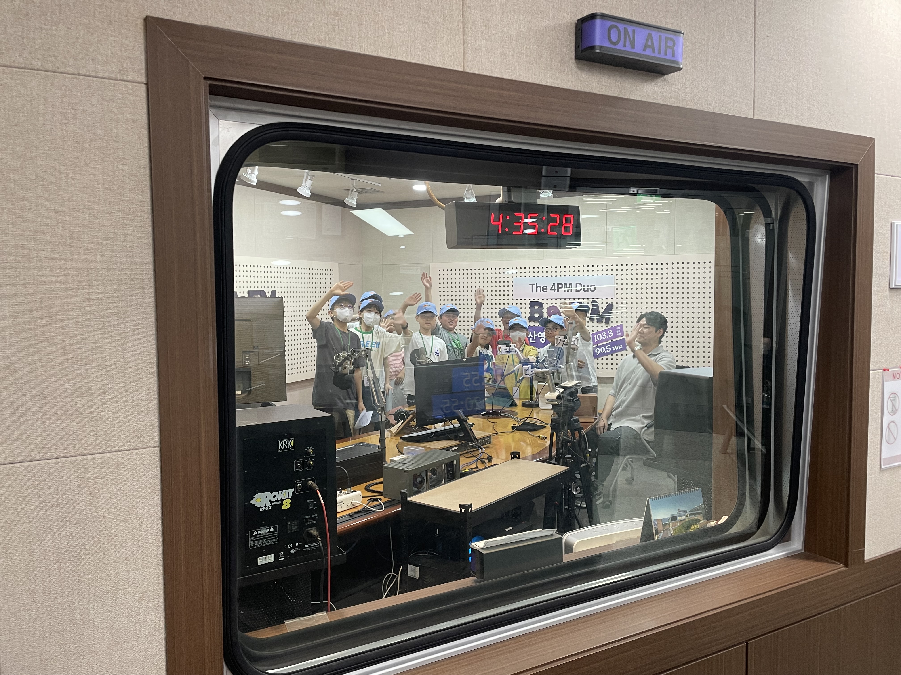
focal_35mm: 26
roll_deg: +0.4
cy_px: 338
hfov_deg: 67.3
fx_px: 677
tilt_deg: -3.4
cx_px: 450
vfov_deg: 53.1
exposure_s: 1/60
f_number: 1.6
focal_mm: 4.2
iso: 100
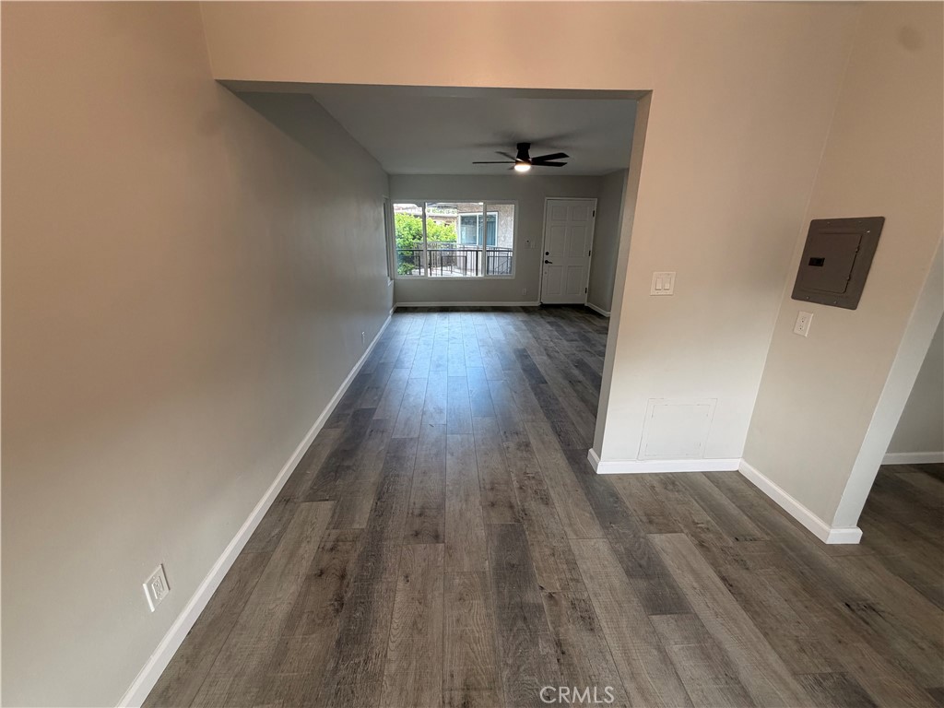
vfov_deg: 85.7
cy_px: 354
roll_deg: -1.4
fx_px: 382
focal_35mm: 14
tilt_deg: -17.5
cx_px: 472
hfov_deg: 102.1
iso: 160
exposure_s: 1/120
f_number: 2.2
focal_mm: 2.22
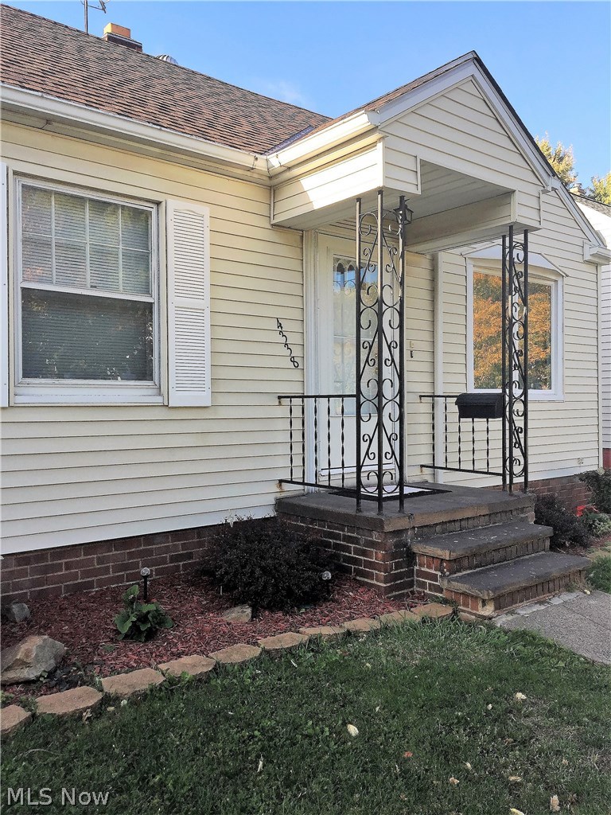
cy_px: 408
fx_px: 682
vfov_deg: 61.7
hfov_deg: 48.2
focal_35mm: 29
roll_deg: +0.6
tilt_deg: +1.7
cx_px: 306
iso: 32
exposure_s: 1/599
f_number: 2.2
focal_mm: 4.15
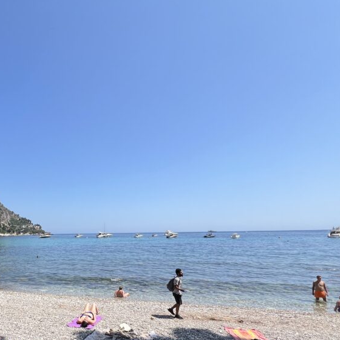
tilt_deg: +0.6
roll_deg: +1.1
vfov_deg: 69.8
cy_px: 230
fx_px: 233
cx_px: 72
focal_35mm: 21
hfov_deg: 66.1
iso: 32
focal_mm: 1.57
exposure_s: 1/1531
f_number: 1.8
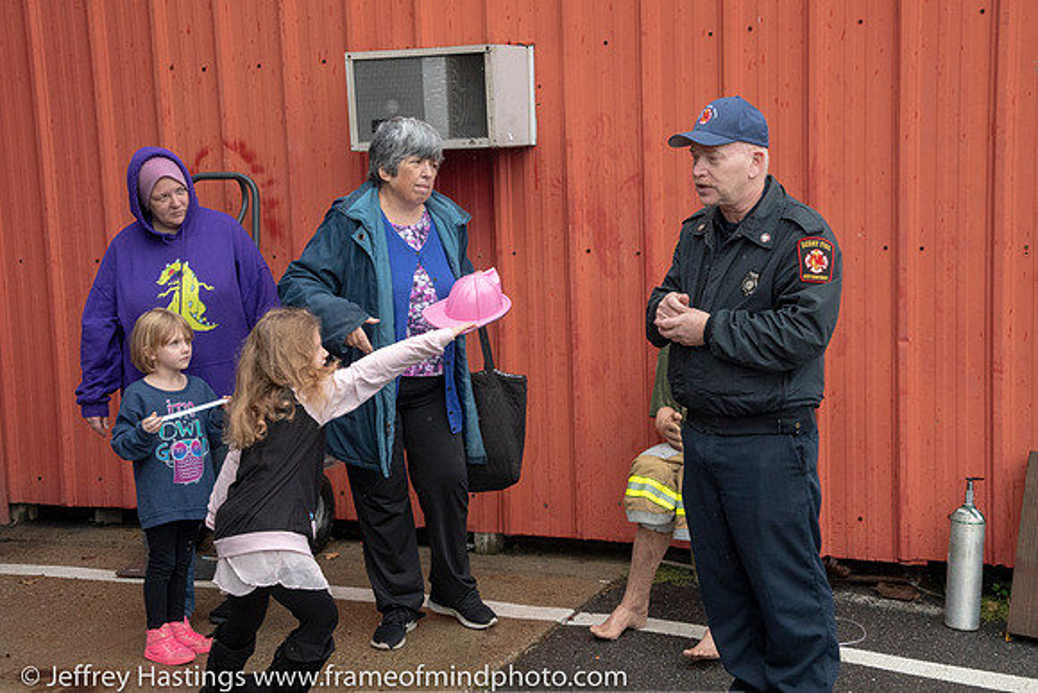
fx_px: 1514
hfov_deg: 37.8
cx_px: 519
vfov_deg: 25.8
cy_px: 346
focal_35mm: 52
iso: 1600
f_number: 8
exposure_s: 1/1250
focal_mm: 35
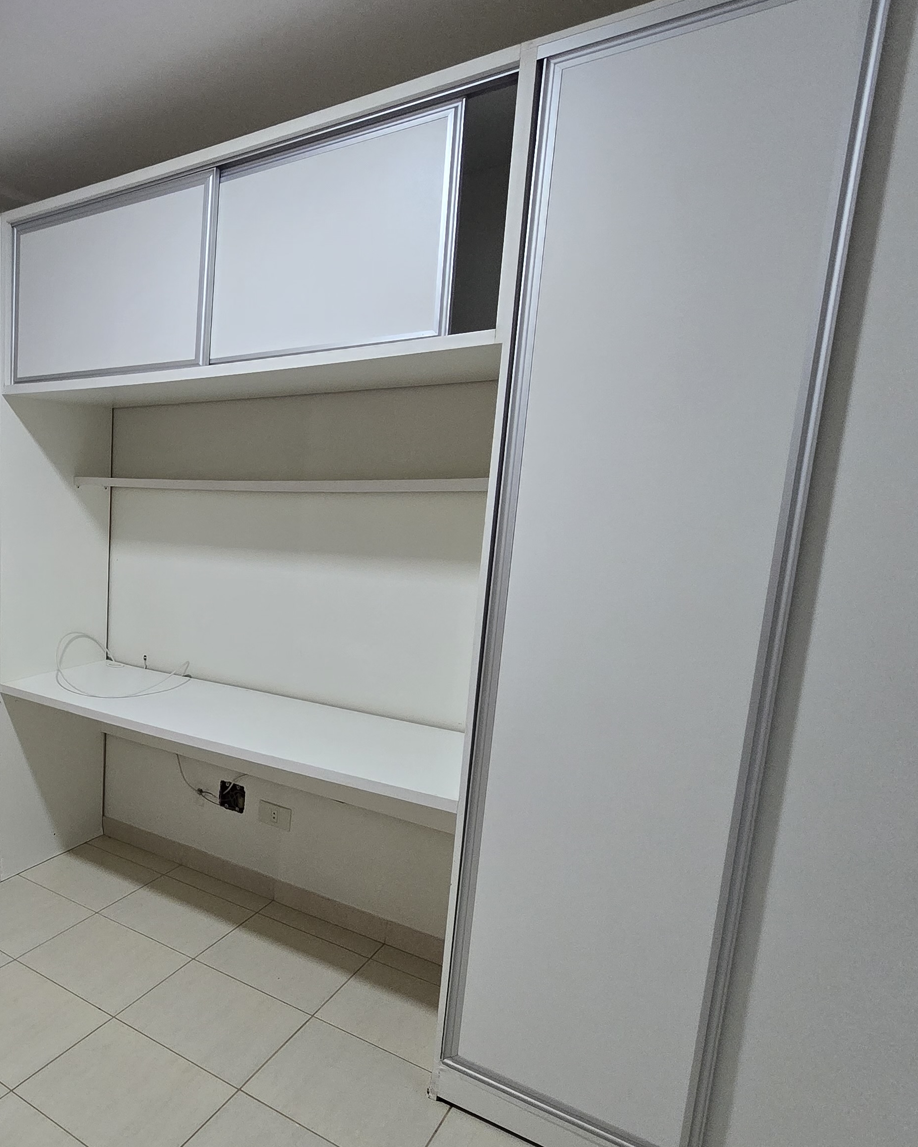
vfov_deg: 74.8
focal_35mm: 22
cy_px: 641
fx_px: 747
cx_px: 46
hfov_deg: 52.9
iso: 500
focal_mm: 2.2
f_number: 2.2
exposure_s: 1/60
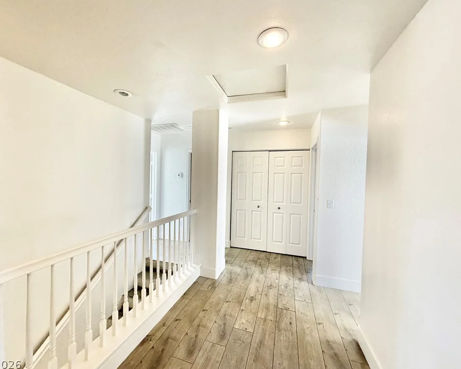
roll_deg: -1.5
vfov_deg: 84.0
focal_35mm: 15
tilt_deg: -1.1
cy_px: 183
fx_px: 205
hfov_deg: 96.7
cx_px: 220
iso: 320
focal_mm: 2.22
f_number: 2.2
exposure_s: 1/121
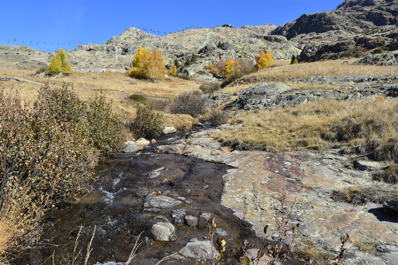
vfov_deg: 43.6
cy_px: 132
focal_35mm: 30
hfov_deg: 61.9
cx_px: 199
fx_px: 332
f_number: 8
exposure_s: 1/500
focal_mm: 20
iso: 250
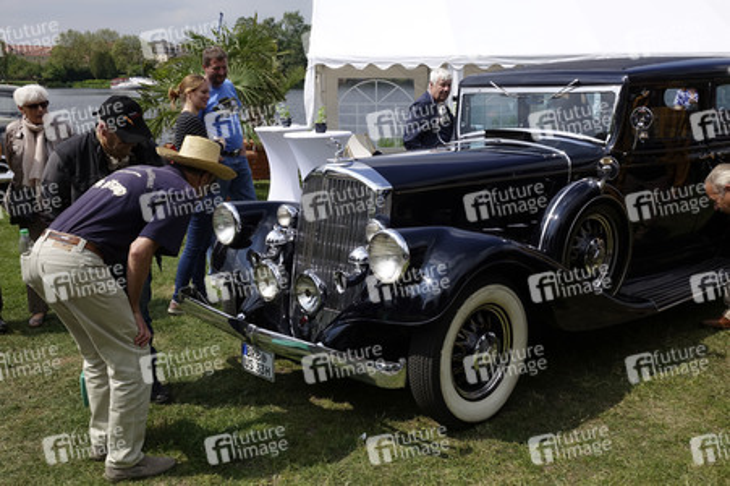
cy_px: 243
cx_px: 365
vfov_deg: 35.0
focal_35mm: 38
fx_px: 770
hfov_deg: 50.7
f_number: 6.3
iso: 100
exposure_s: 1/400
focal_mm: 13.94
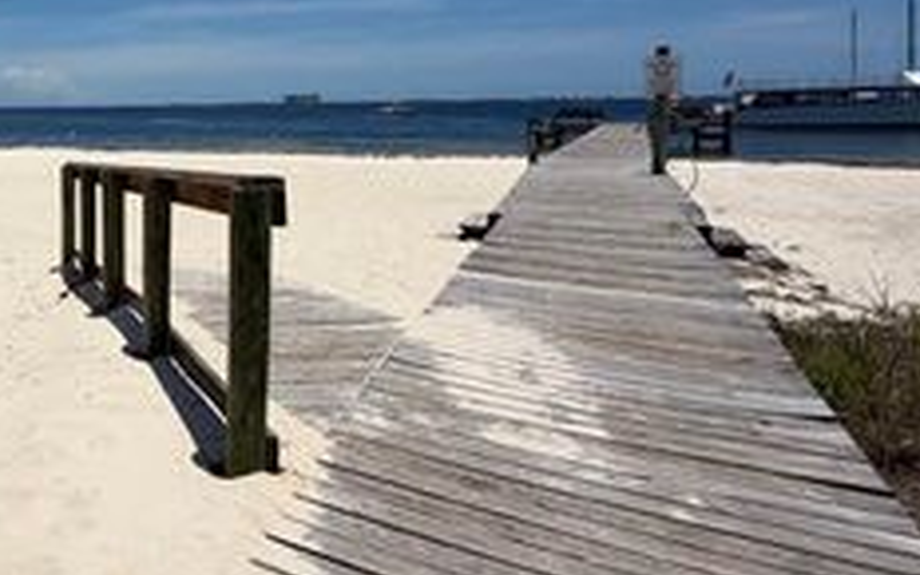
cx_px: -44
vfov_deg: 38.3
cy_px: 137
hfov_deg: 47.1
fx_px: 802
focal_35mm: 32
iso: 20
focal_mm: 2.22
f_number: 2.2
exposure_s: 1/2506
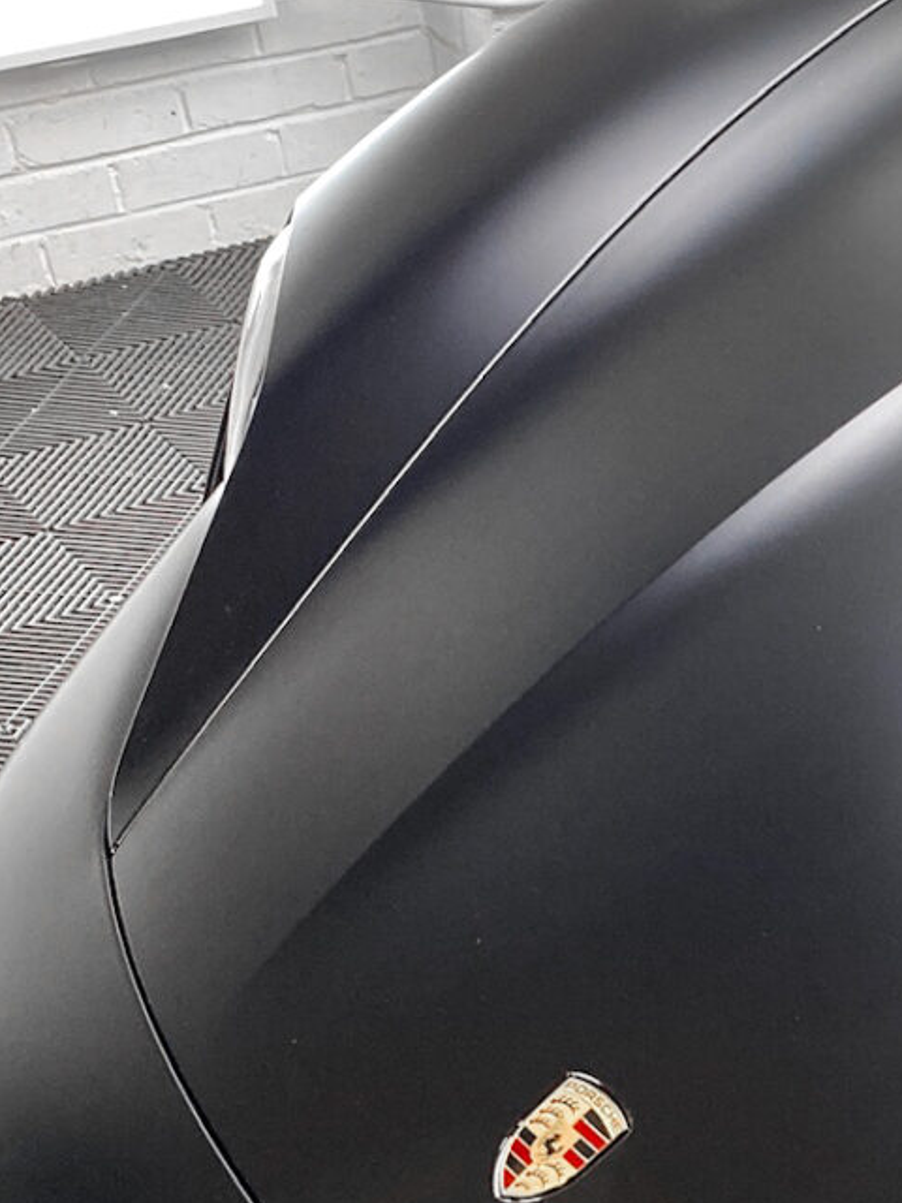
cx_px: 1244
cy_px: 1273
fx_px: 2710
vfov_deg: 23.7
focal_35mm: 78
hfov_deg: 17.5
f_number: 1.8
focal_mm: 4.25
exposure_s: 1/100
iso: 80
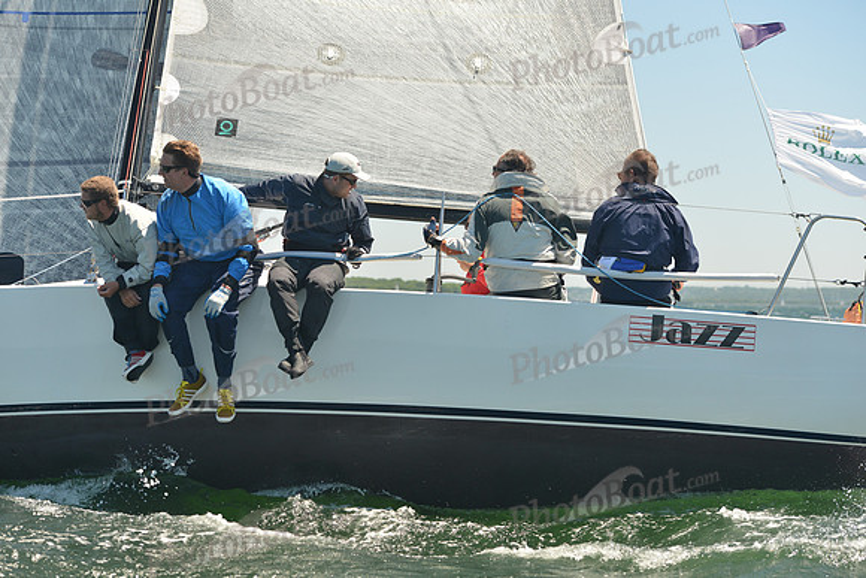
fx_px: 1973
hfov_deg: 24.8
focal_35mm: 82
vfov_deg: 16.7
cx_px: 433
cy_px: 289
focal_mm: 82
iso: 400
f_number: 4.5
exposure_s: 1/800
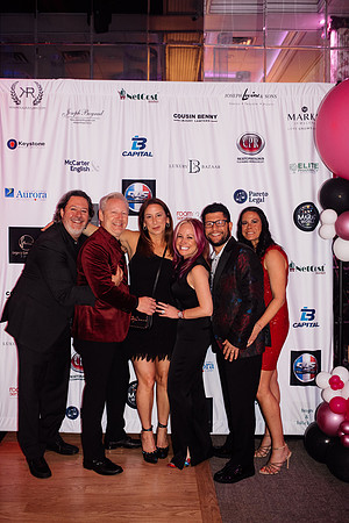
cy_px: 262
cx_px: 174
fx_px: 509
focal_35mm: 35
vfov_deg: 54.4
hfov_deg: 37.9
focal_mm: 35
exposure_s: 1/200
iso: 2500
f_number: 2.5
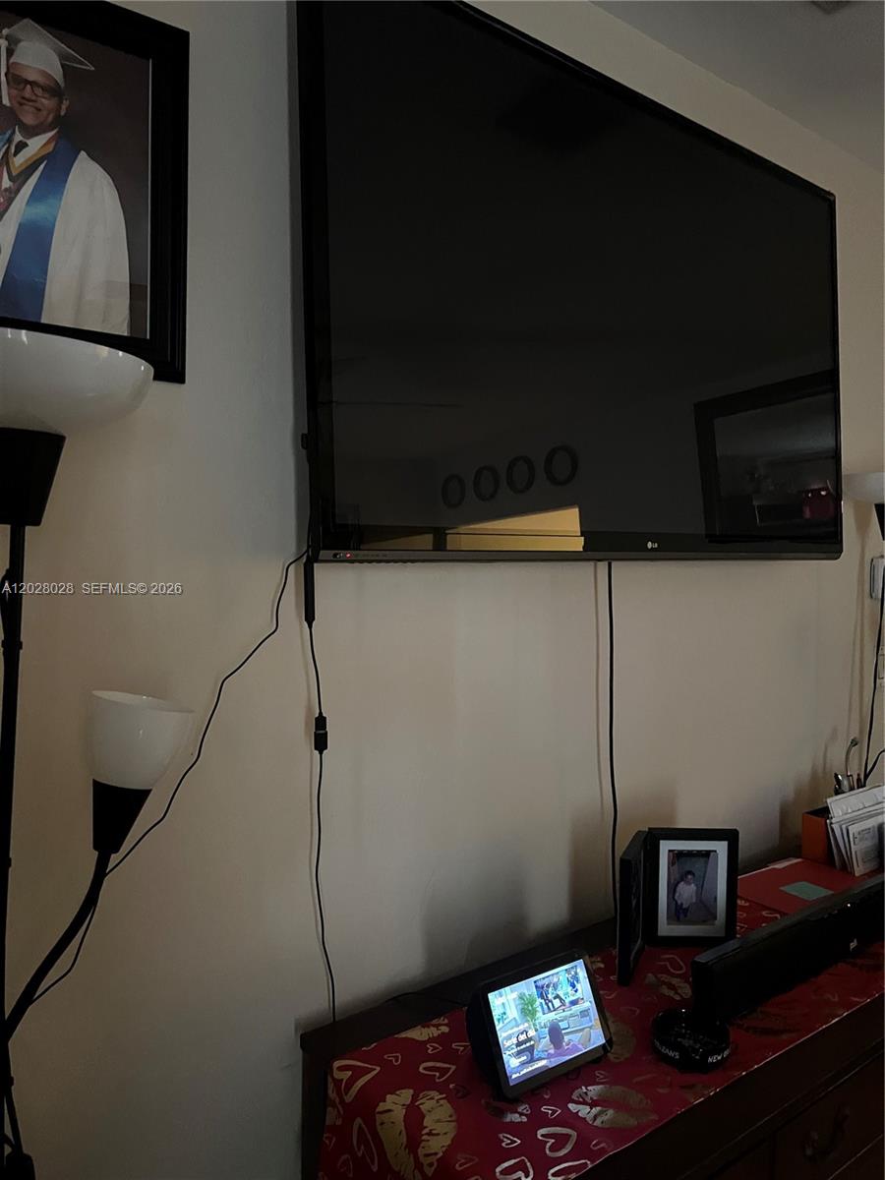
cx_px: 442
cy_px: 590
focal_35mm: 26
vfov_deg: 67.3
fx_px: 886
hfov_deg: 53.1
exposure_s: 1/30
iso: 1000
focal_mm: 5.7
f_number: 1.5
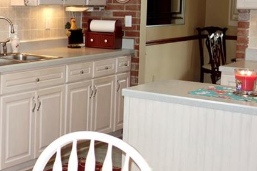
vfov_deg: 19.9
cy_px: 43
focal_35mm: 68
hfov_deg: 26.9
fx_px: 485
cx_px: -36
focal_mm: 10.4
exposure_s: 1/30
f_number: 1.8
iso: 125
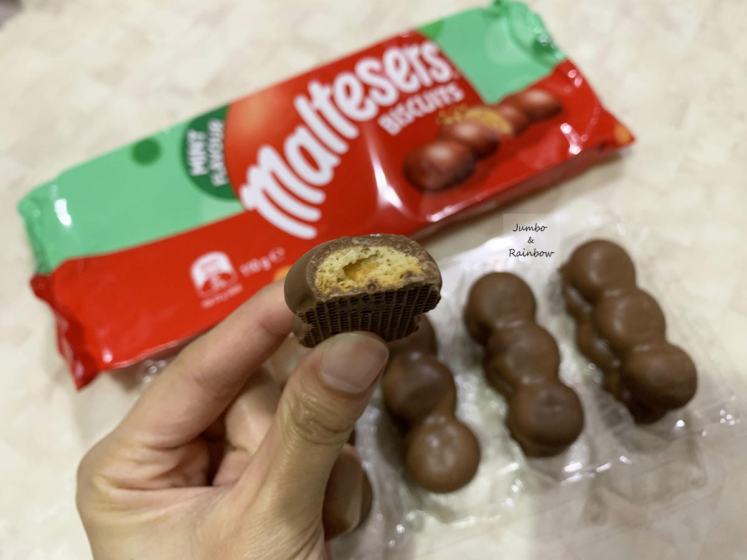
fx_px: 561
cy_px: 280
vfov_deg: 53.1
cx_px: 374
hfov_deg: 67.3
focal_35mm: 26
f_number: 1.8
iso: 320
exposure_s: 1/40
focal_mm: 4.25
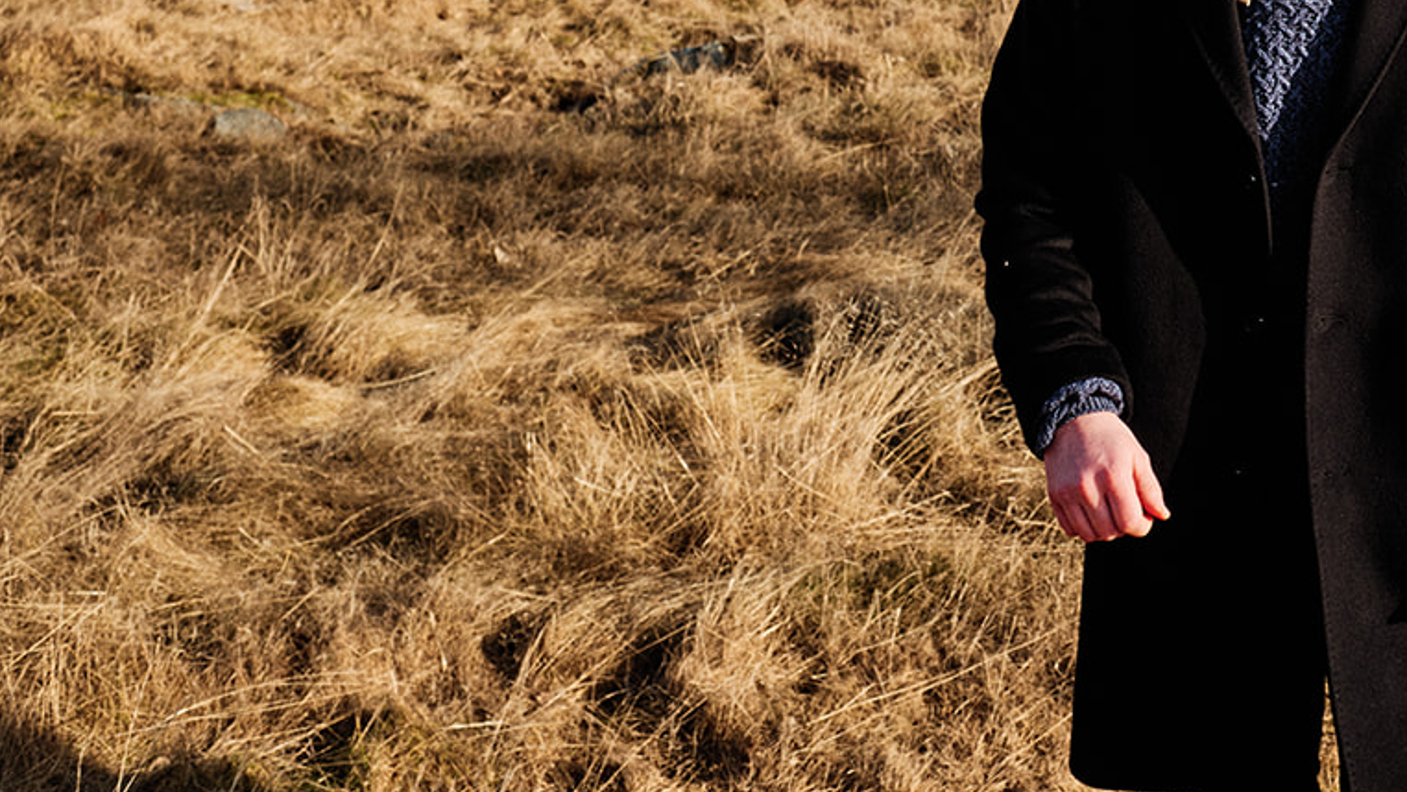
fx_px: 2873
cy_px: -134
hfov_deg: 26.3
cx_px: 1341
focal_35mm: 77
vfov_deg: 15.2
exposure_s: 1/600
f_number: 4
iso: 125
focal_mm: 23
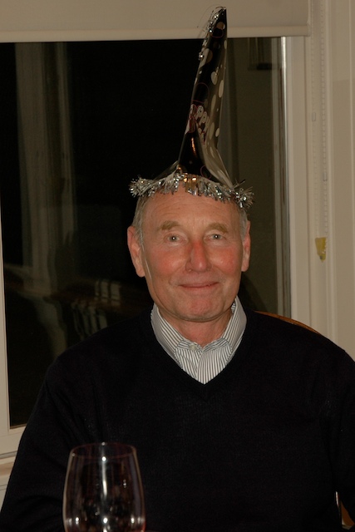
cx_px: 178
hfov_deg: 18.9
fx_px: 1064
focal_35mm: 72
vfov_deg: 28.1
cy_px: 266
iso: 200
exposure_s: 1/60
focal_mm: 48
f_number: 4.5
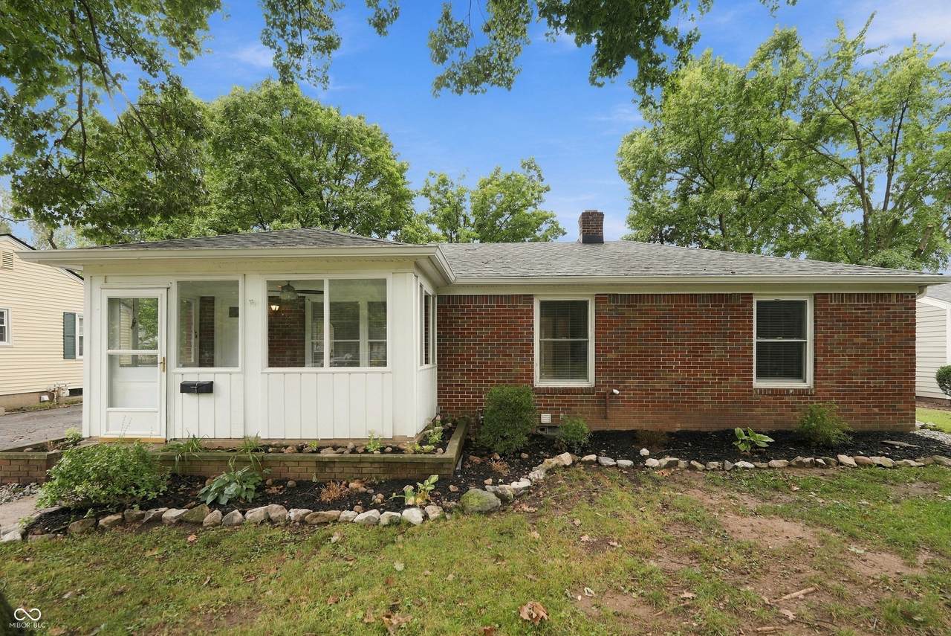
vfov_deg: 81.3
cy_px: 318
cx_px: 476
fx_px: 370
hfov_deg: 104.2
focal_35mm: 14
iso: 80
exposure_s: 1/80
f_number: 4
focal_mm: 14
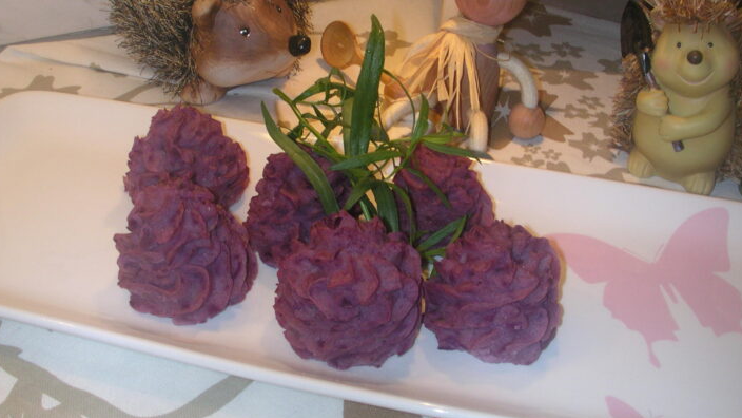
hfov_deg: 46.4
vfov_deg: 27.1
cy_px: 186
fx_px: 866
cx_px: 360
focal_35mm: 44
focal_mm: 5.6
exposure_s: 1/30
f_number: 4.5
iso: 100
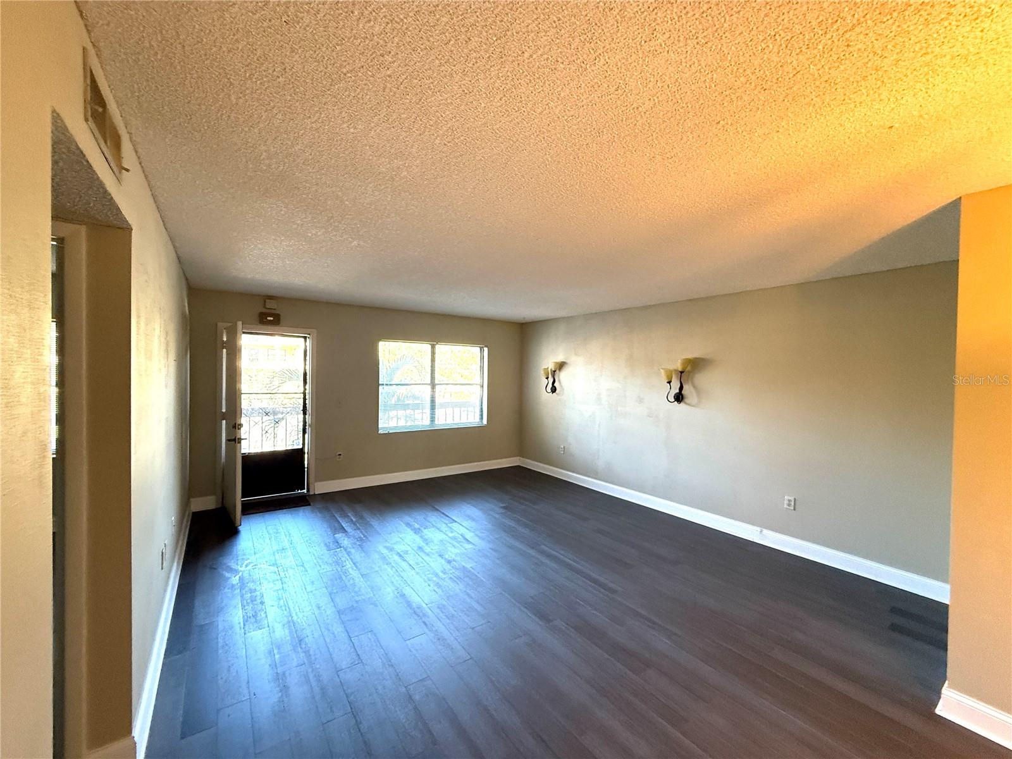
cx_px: 506
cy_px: 380
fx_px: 409
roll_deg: -1.0
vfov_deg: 85.7
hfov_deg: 102.1
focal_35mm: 14
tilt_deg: +0.2
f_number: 2.2
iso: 400
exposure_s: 1/120
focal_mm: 2.22
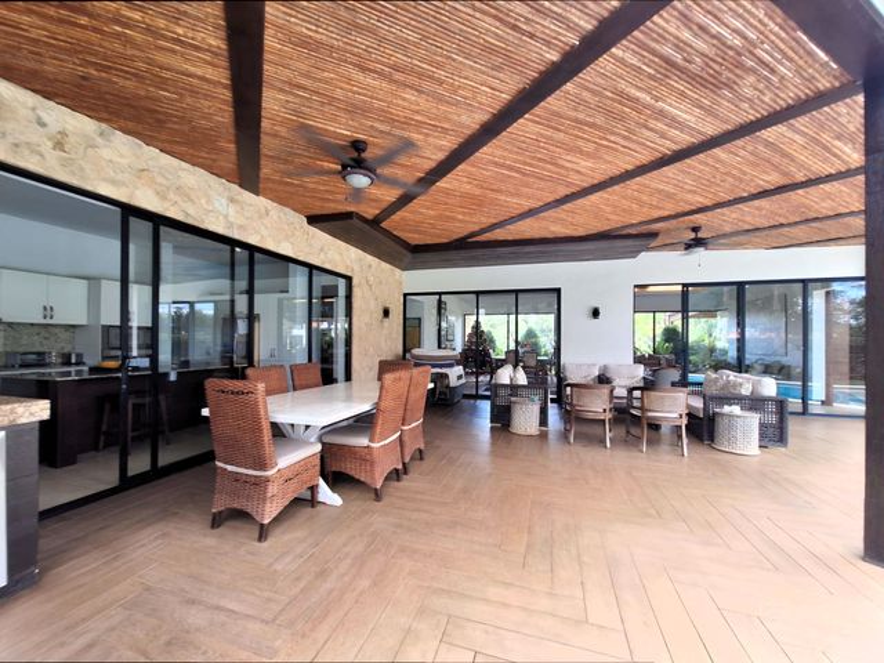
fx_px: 332
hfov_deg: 106.2
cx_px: 442
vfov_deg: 89.9
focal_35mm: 13
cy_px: 332
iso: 50
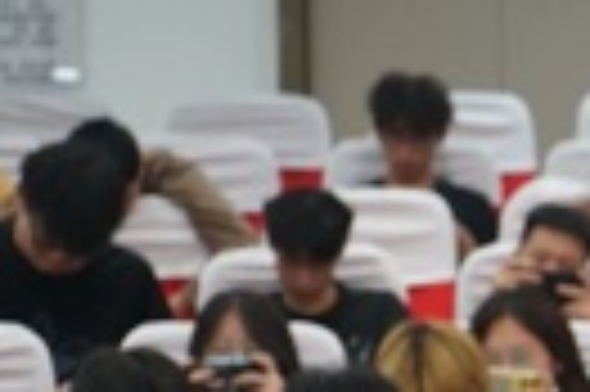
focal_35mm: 250
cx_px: 1241
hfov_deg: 7.8
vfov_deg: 5.4
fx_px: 4092
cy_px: 536
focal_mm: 59
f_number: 5
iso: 1000
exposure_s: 1/60
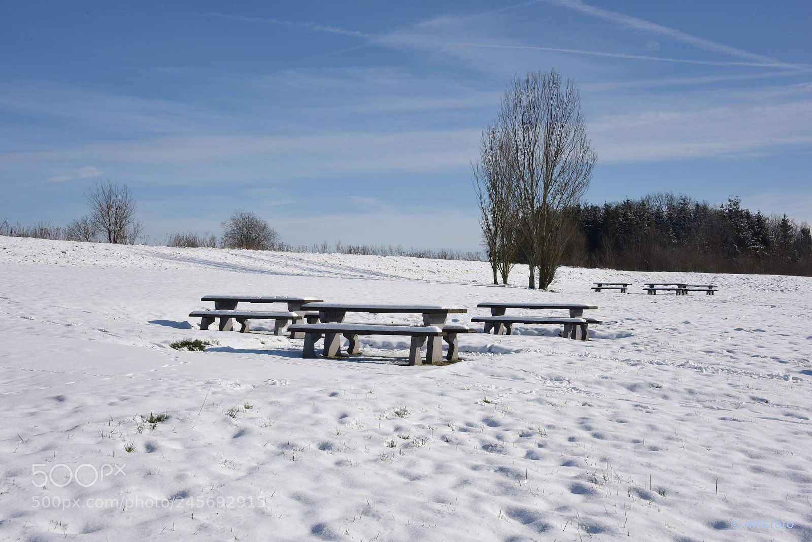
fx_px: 1015
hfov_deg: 43.6
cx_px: 406
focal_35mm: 45
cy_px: 271
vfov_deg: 29.9
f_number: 18
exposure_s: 1/100
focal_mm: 45
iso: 100
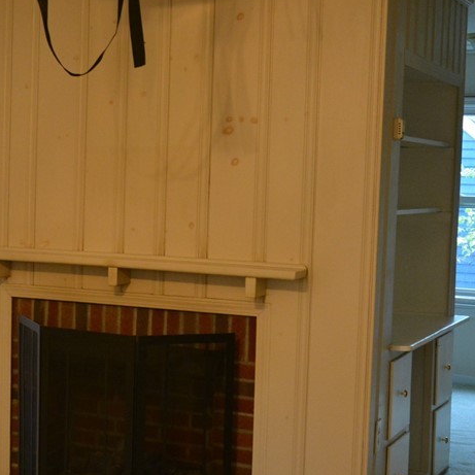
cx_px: 111
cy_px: 280
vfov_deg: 24.0
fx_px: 1118
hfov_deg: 23.7
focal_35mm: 72
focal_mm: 24
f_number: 3.5
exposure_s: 1/50
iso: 1600
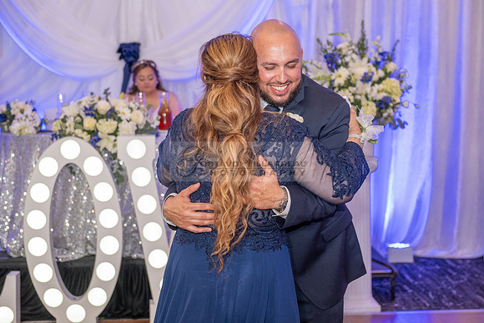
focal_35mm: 60
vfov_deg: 22.6
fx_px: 807
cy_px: 162
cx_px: 242
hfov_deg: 33.4
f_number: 4
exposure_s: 1/200
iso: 1600
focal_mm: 60
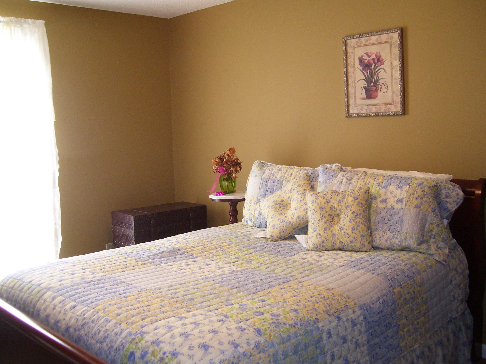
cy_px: 182
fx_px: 519
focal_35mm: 37
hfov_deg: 50.1
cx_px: 243
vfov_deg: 38.7
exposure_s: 1/60
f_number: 2.7
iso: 125
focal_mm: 6
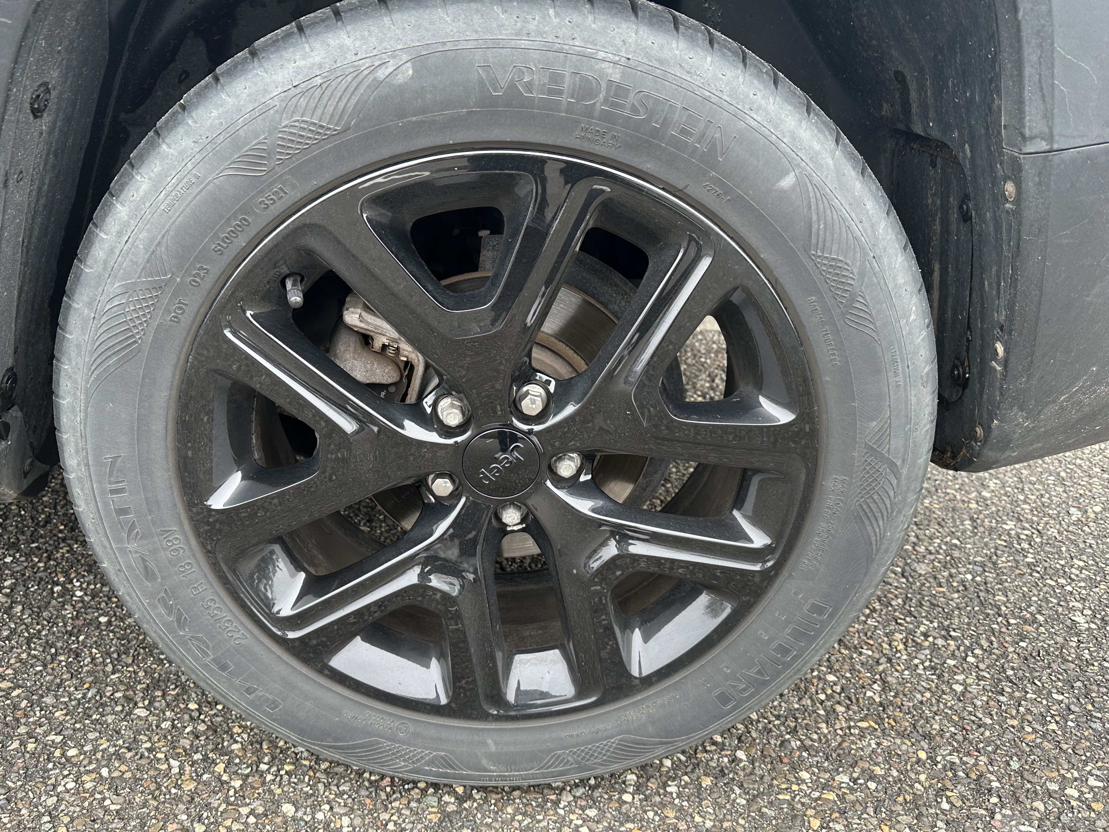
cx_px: 521
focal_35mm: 27
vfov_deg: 51.4
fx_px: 865
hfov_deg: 65.3
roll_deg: -0.7
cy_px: 417
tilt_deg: -27.2
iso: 80
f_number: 1.78
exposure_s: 1/128
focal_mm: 6.86
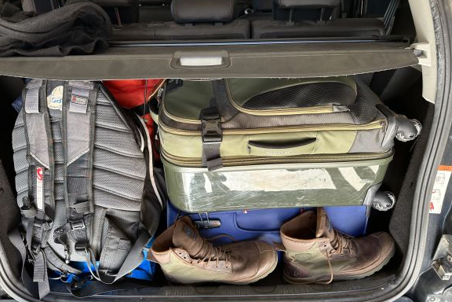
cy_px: 154
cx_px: 218
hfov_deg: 69.4
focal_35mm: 26
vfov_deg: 49.6
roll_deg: +0.6
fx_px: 326
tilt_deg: -27.6
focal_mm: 6.86
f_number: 1.78
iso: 100
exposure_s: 1/121
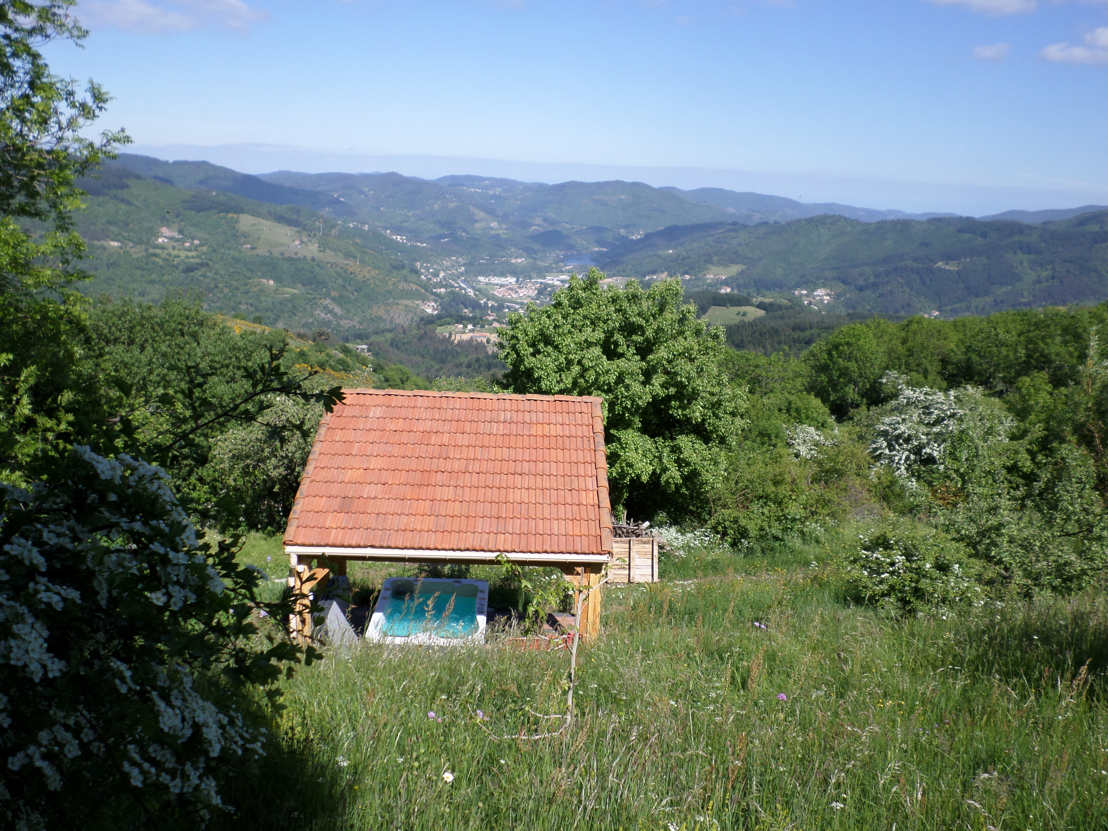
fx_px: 960
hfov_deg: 60.0
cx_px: 554
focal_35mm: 30
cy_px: 416
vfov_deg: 46.8
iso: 80
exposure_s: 1/1000
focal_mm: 5.5
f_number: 2.7
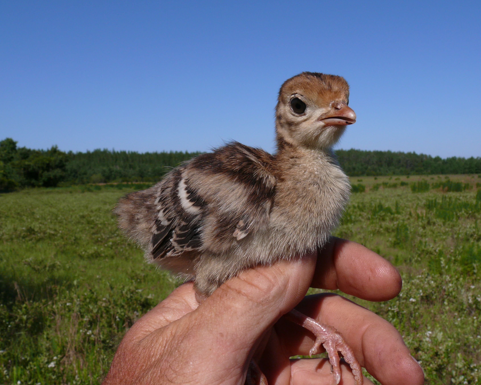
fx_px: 527
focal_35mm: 37
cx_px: 257
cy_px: 192
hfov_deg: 49.0
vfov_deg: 40.1
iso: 100
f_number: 8
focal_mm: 7.4
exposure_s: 1/400
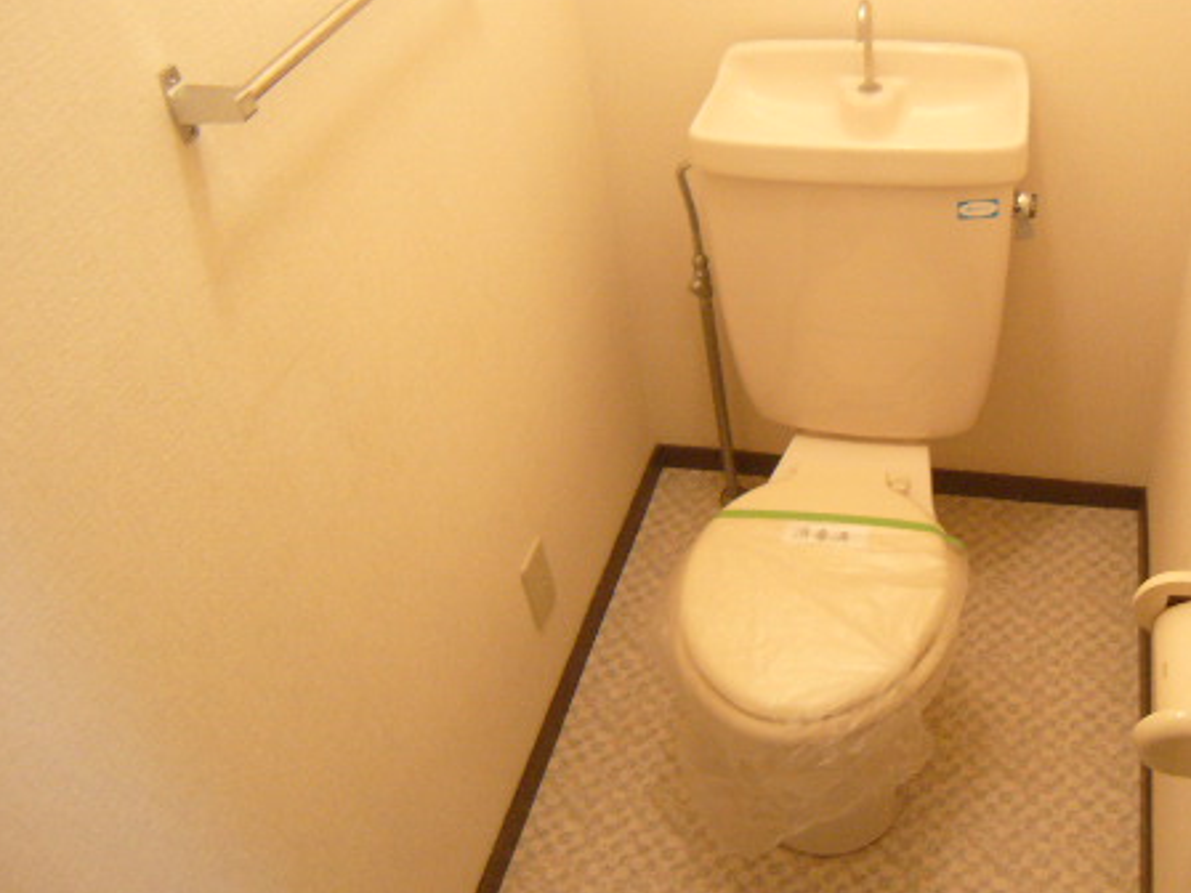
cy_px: 383
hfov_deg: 37.6
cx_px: 840
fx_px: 1720
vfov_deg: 29.1
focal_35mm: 50
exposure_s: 1/8
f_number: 2.8
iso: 200
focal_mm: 5.8
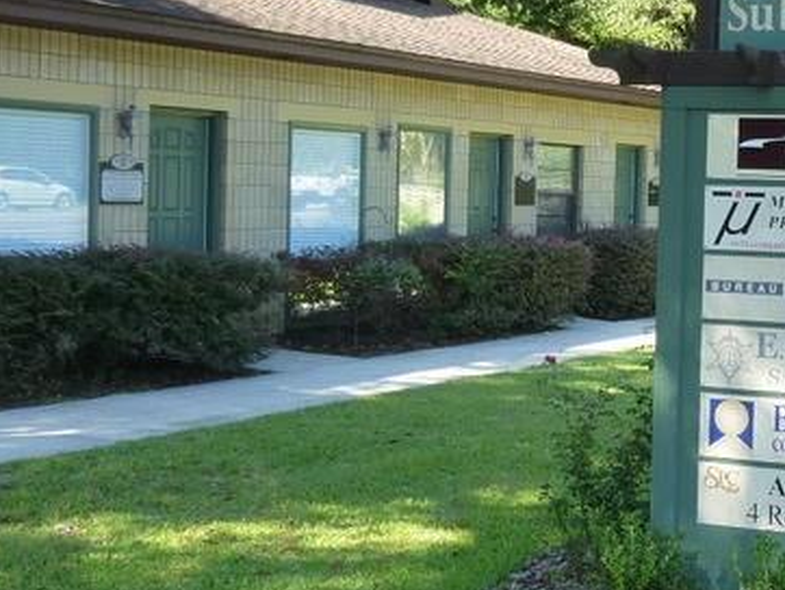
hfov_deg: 26.8
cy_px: 239
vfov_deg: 21.3
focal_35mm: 69
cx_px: 765
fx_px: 1566
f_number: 3.3
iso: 125
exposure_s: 1/125
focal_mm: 4.5
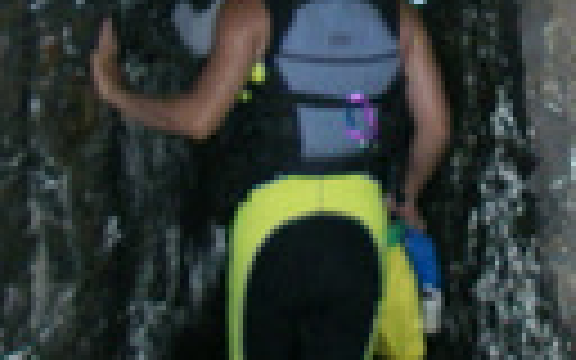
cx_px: 356
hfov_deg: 18.9
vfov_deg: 11.8
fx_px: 1727
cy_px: 25
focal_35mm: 110
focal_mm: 6.3
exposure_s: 1/50
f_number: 3.3
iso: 400
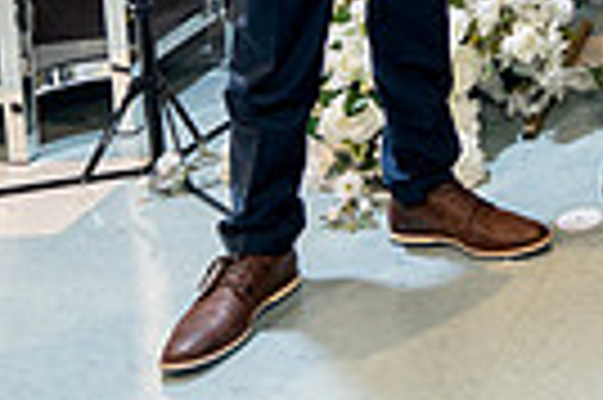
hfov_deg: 14.9
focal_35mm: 104
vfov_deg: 11.7
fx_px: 1740
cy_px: -425
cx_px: 1300
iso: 800
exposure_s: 1/160
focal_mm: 24
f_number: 2.8
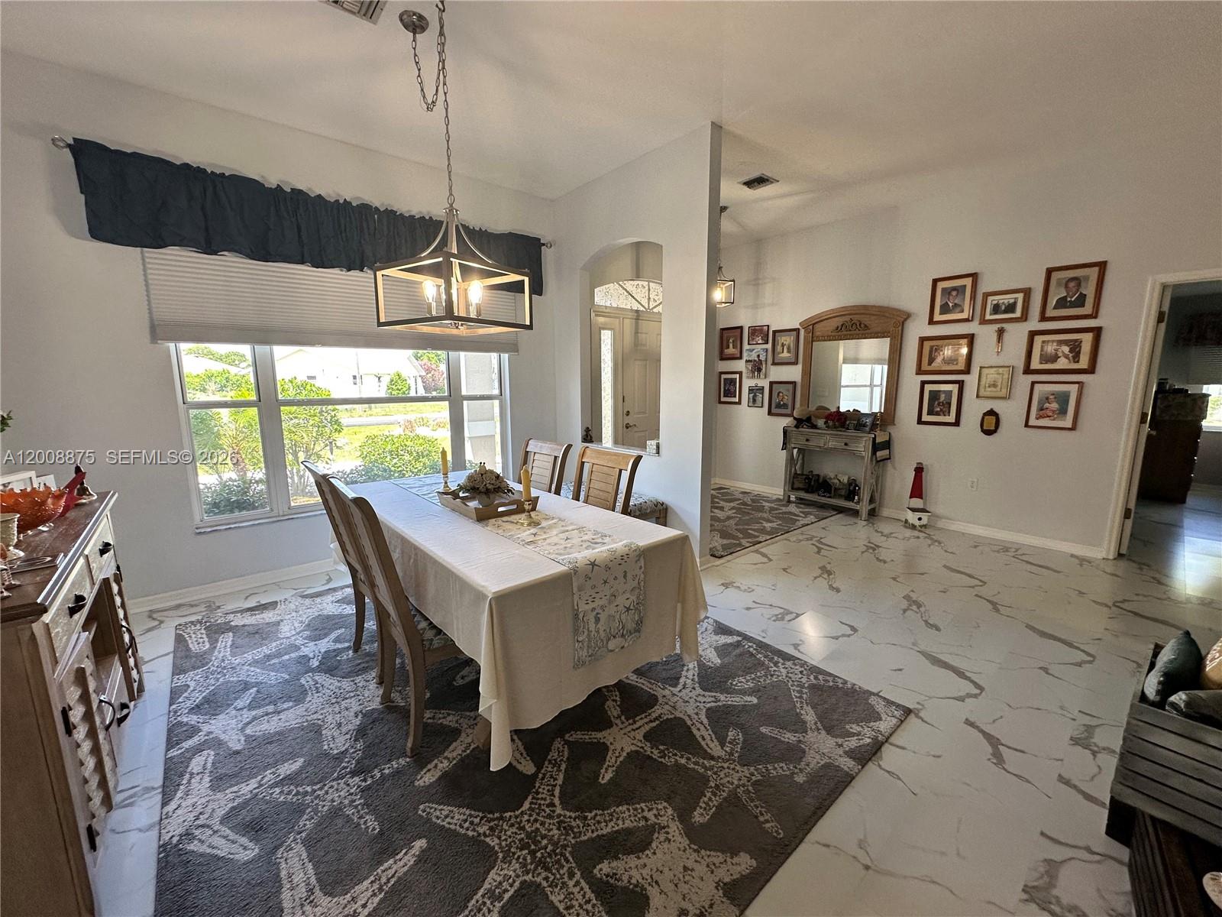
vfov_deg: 85.7
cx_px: 611
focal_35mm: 14
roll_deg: +0.2
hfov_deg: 102.1
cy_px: 458
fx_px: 494
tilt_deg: -8.7
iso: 100
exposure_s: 1/120
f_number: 2.2
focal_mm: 2.22
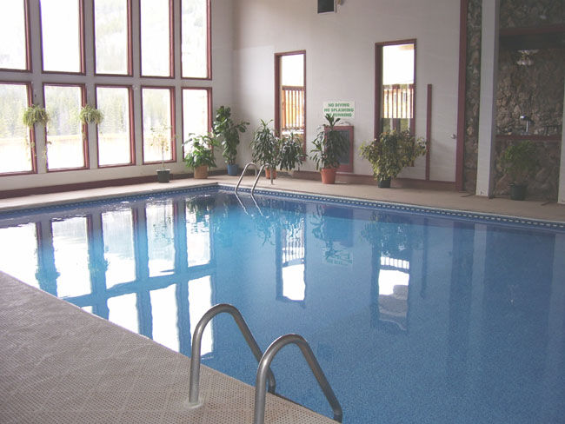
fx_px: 555
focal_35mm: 34
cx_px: 282
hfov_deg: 53.9
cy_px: 212
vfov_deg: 41.8
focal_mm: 5.6
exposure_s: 1/60
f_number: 2.7
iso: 80
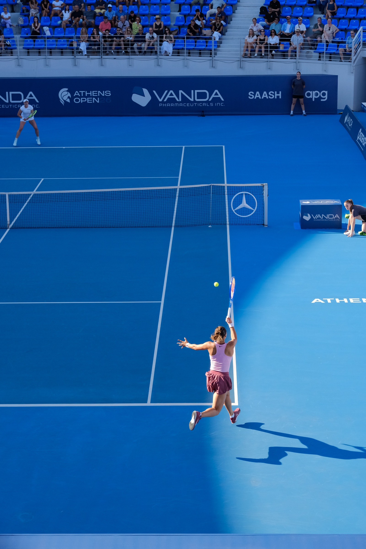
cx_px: 183
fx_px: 1144
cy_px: 274
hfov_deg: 18.2
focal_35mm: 75
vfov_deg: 27.0
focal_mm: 50
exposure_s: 1/1250
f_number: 6.4
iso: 1600
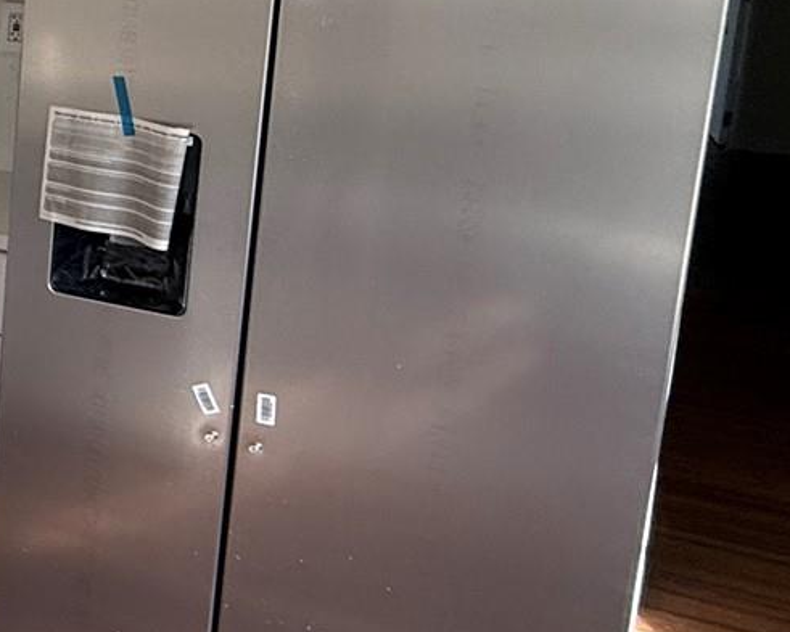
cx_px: -586
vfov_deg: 26.1
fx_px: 1333
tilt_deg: -9.4
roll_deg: +0.2
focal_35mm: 57
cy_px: 109
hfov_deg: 22.2
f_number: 2.2
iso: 100
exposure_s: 1/120
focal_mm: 2.22
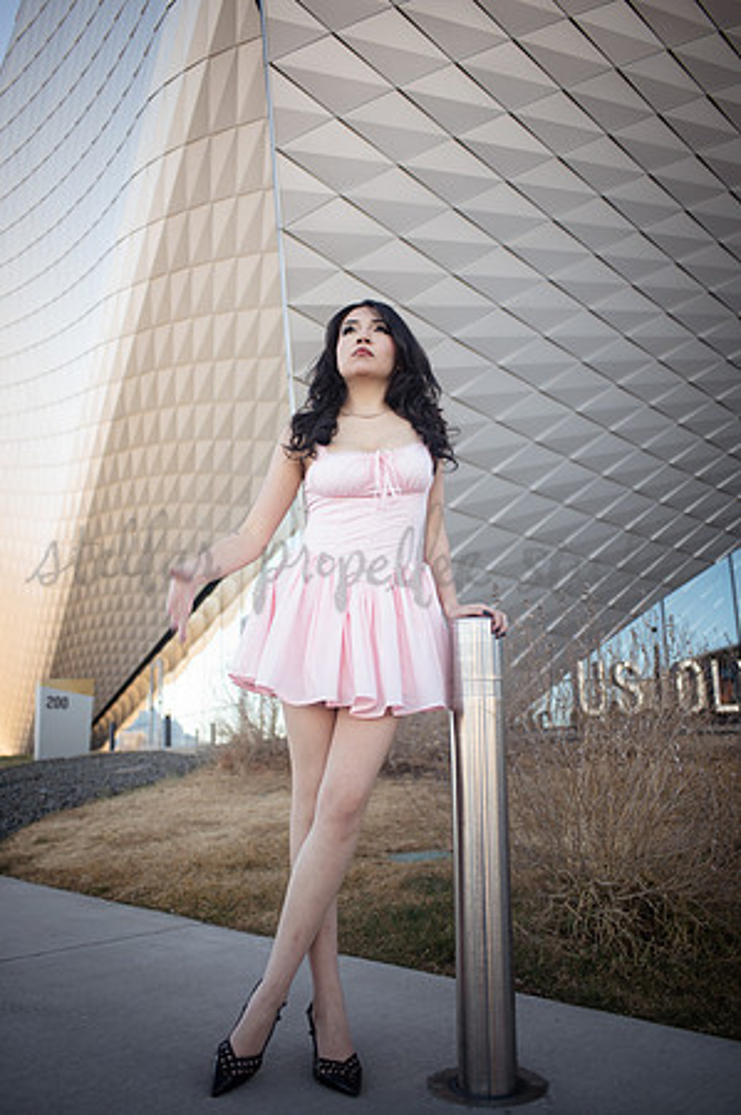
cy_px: 558
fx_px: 866
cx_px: 370
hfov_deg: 46.3
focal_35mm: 28
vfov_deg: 65.5
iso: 160
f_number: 2.8
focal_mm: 28
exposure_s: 1/200
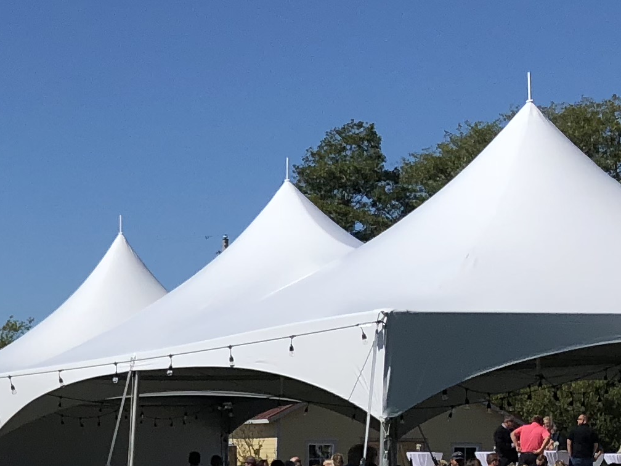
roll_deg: +0.1
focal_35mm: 112
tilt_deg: -0.4
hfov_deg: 15.8
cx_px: -371
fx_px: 2009
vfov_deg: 12.9
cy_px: 536
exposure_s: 1/5348
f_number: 1.8
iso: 25
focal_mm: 4
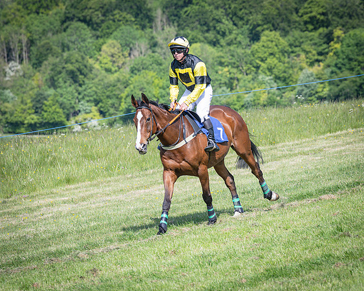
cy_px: 157
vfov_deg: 6.1
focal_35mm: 254
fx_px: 2740
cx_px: 169
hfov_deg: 7.6
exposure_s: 1/3200
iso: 400
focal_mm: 120
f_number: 4
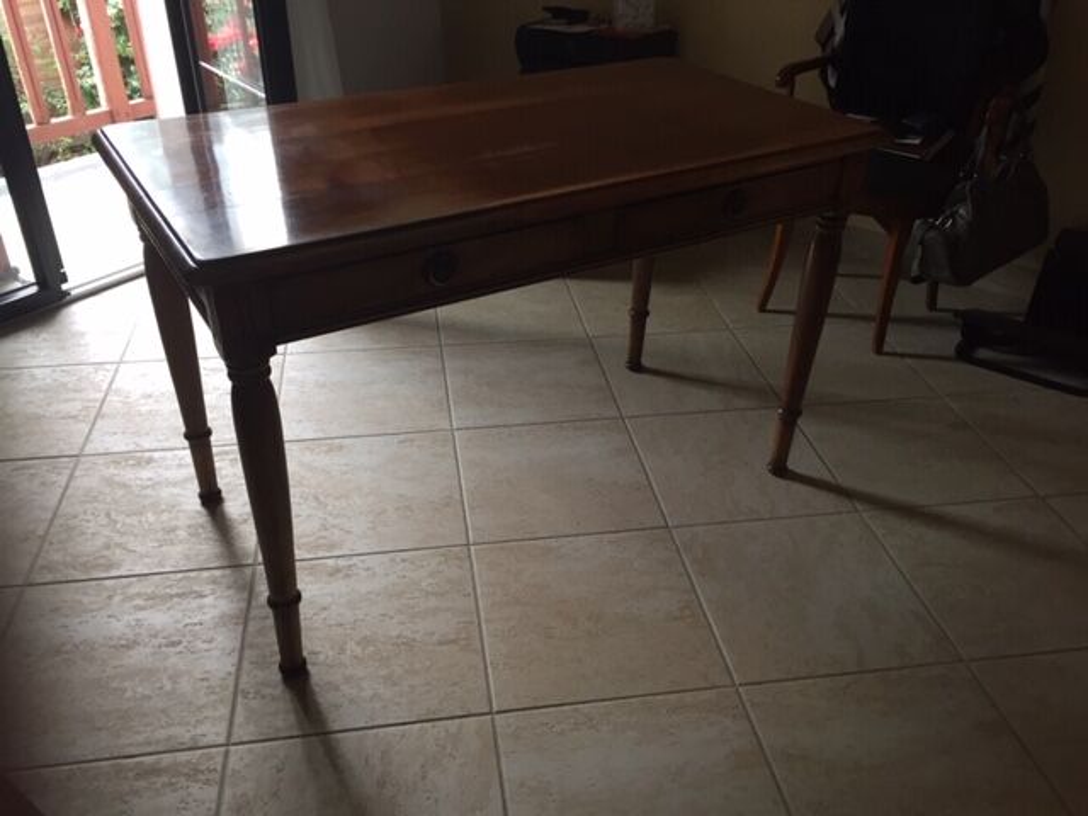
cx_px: 544
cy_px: 408
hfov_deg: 61.7
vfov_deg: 48.2
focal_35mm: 29
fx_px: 911
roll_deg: -1.9
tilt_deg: -33.9
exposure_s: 1/33
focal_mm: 4.15
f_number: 2.2
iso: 64
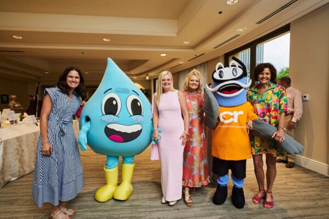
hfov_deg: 90.0
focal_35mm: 18
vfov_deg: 67.4
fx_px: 164
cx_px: 164
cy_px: 110
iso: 1000
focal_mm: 18
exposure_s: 1/125
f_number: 5
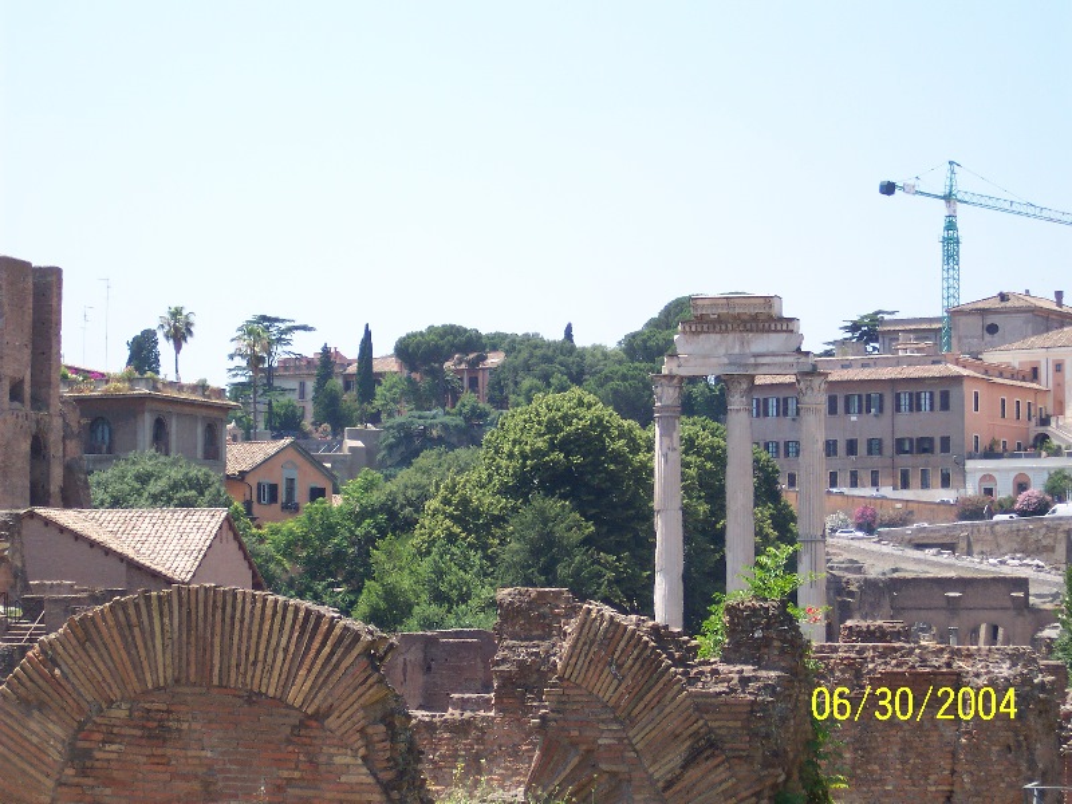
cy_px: 402
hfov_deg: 19.4
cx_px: 536
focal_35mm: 101
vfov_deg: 14.6
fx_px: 3128
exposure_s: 1/500
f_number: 4.8
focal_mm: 21.3
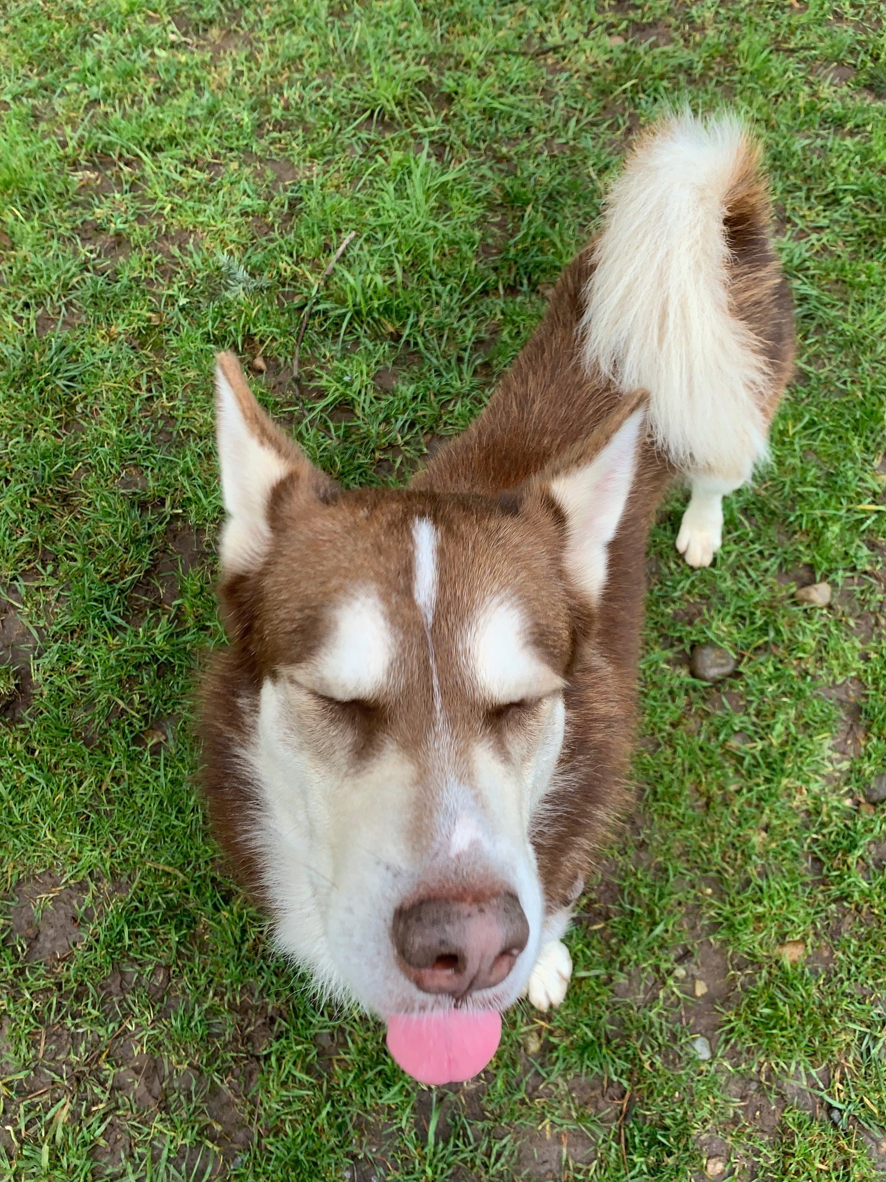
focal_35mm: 26
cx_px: 443
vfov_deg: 67.3
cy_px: 591
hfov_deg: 53.1
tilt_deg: -60.6
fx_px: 887
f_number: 1.8
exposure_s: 1/121
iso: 25
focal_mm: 4.25
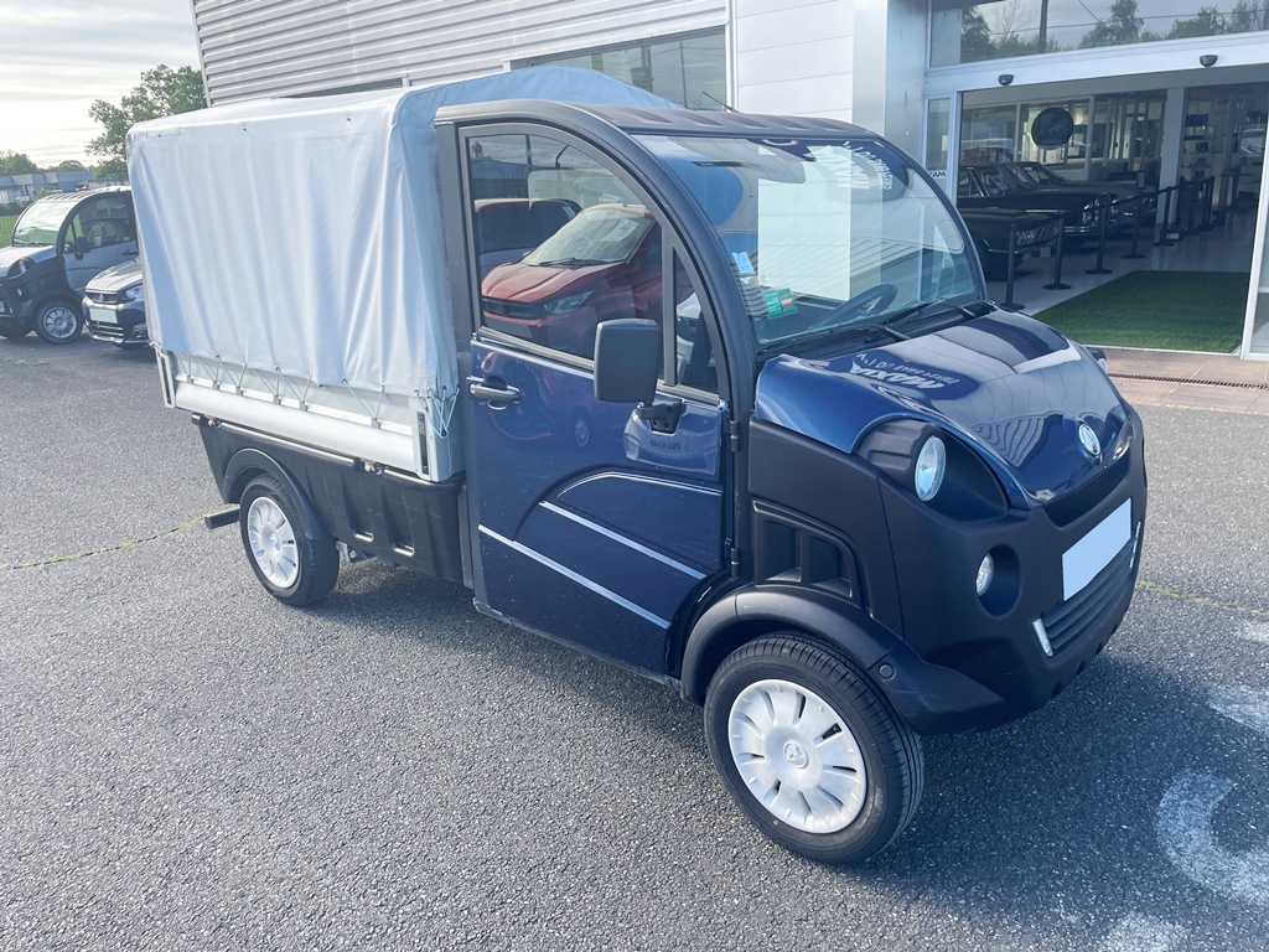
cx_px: 634
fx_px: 953
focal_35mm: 26
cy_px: 476
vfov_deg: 53.1
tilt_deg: -16.8
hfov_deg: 67.3
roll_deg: +1.8
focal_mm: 4.2
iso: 32
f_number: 1.6
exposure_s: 1/609
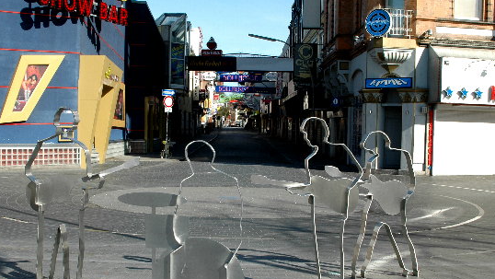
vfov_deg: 25.7
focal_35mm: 47
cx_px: 244
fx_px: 611
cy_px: 158
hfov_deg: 44.1
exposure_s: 1/100
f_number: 16
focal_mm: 29
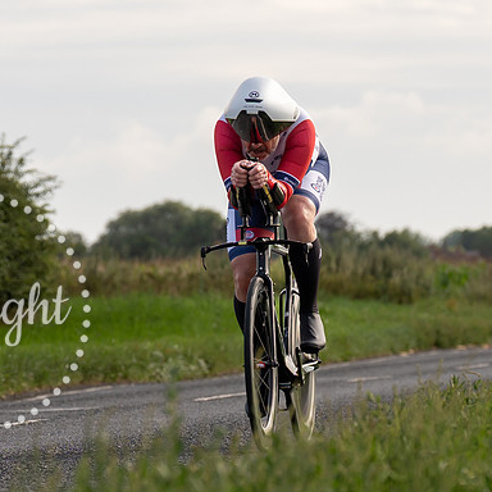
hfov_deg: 4.7
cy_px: 292
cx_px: 212
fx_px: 6046
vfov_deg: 4.7
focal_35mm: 376
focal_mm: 106
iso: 160
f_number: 4
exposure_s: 1/1000
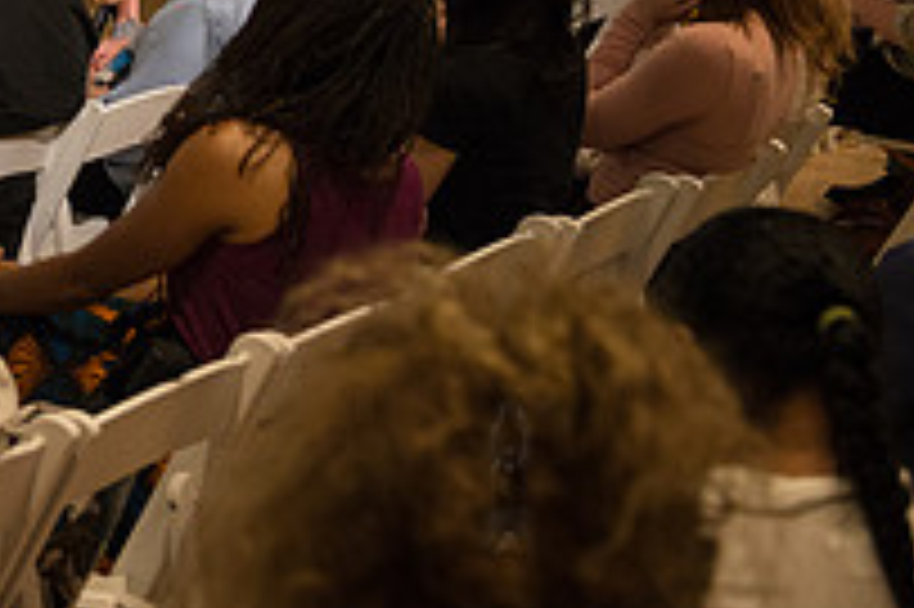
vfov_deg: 13.2
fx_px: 2537
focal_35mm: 100
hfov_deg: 18.6
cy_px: -182
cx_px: -365
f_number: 4
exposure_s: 1/250
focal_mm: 35
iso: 2500
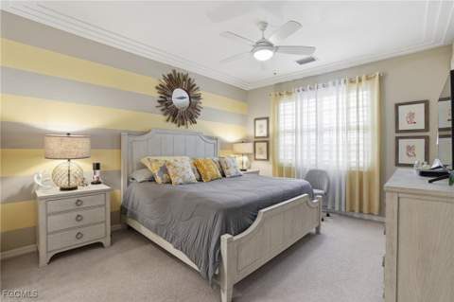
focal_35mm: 16
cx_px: 227
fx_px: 202
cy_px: 151
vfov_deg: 73.6
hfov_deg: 96.8
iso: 200
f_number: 9
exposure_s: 1/10
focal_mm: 16
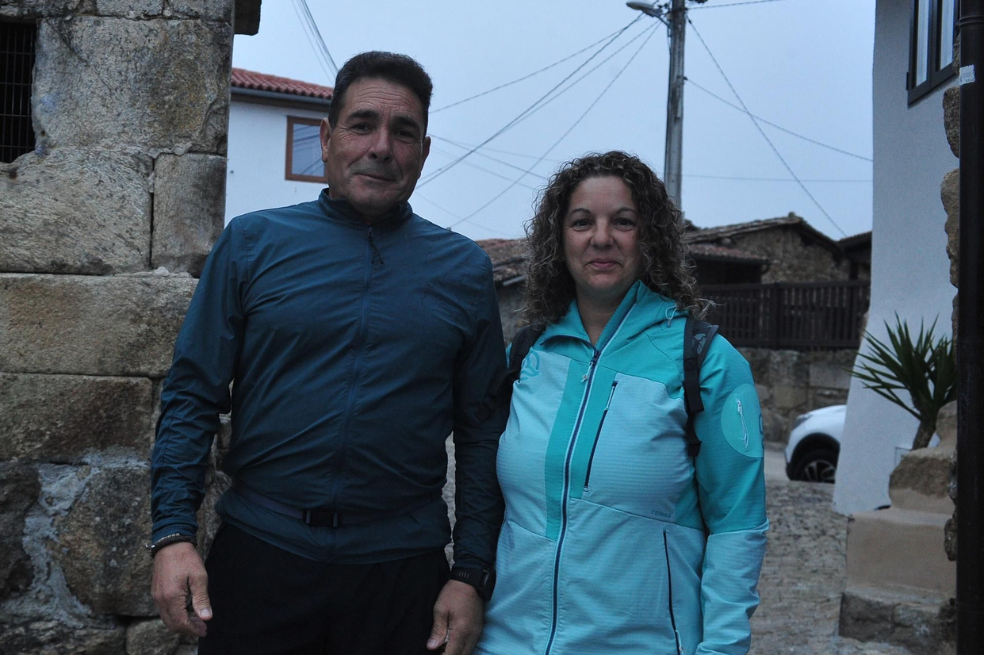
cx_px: 361
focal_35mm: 49
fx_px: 1339
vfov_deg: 27.5
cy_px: 350
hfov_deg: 40.1
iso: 2500
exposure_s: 1/100
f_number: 5.6
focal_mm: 38
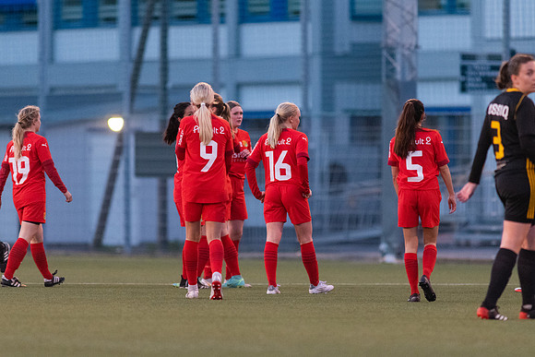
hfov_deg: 4.3
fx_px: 7094
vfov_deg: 2.9
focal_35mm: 477
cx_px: 268
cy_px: 178
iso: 4000
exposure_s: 1/800
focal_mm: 300
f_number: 2.8
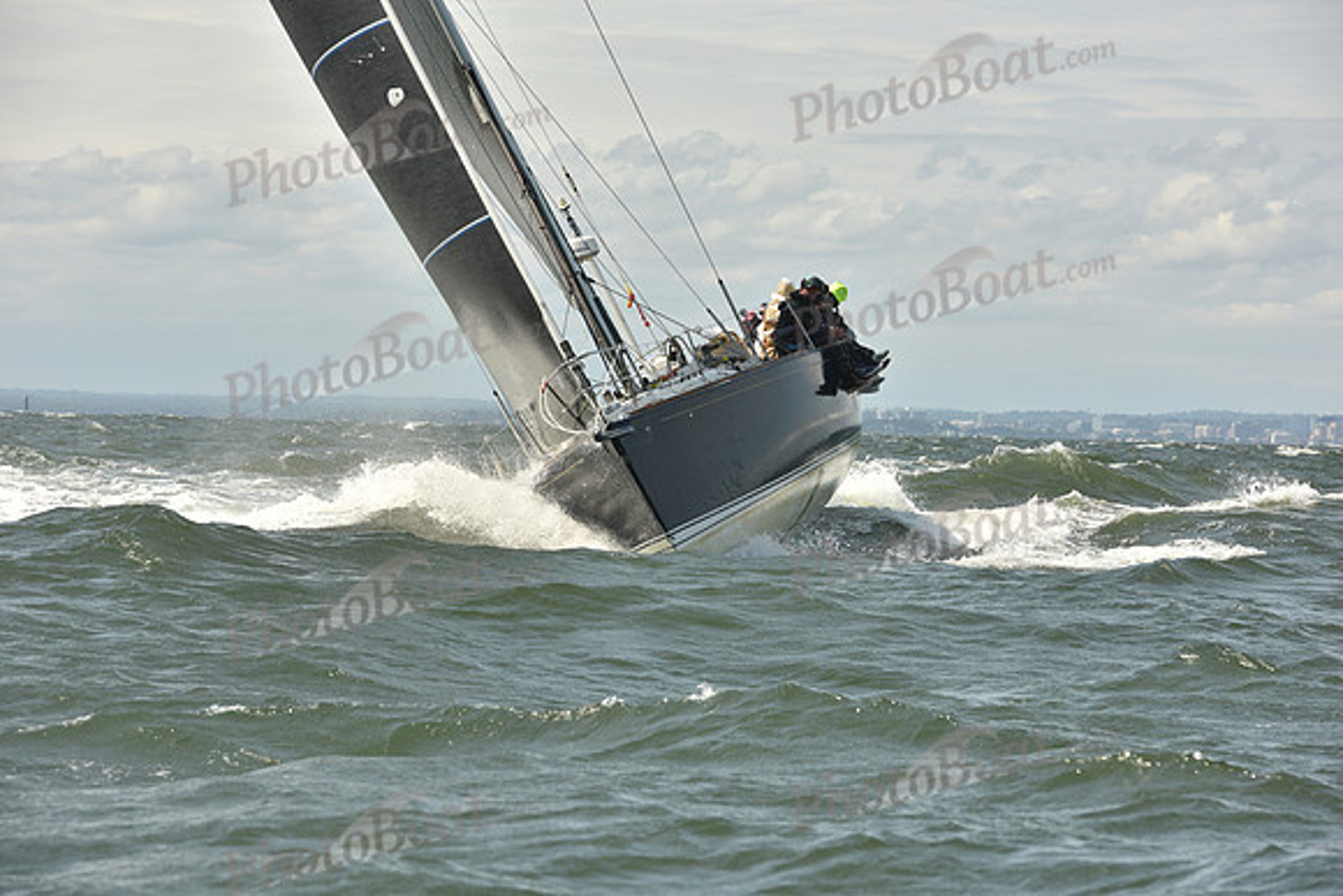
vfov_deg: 8.9
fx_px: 5783
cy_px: 448
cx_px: 672
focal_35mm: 155
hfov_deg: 13.2
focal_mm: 155
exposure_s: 1/800
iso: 250
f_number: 9
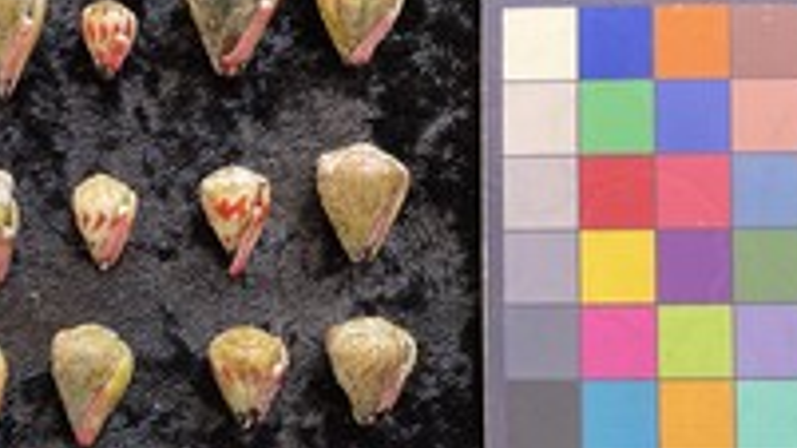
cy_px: 276
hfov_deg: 37.1
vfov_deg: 21.8
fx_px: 1162
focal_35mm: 55
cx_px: 218
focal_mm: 3
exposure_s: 1/50
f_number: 1.8
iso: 50
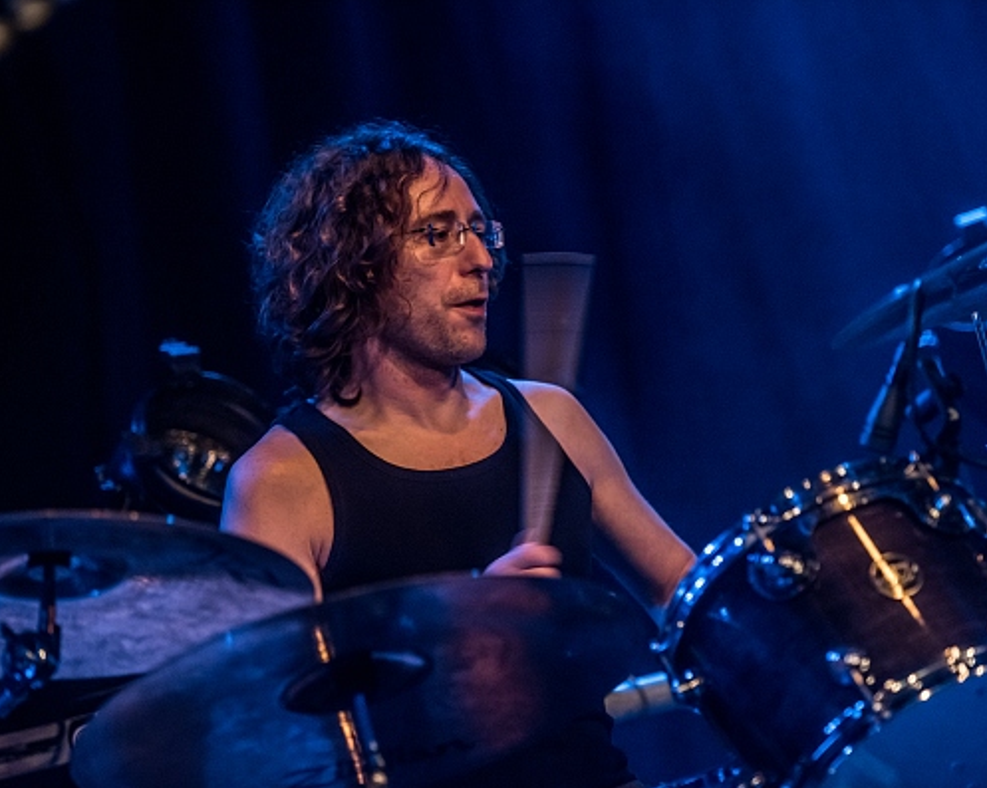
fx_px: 4467
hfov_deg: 12.6
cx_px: 520
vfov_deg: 10.1
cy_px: 395
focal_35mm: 153
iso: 1600
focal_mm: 135
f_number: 2.8
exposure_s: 1/80
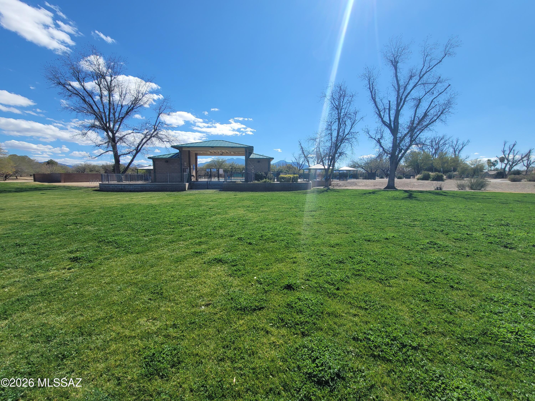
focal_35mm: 13
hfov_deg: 106.2
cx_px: 268
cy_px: 200
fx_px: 201
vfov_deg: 89.9
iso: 64
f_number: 2.2
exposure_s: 1/2339
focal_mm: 2.2
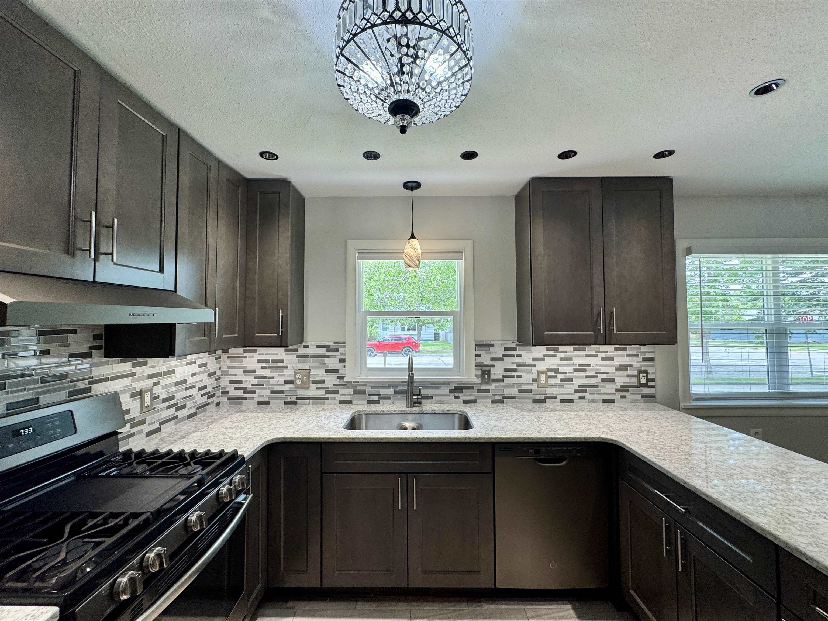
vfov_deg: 85.7
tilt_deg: +1.6
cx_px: 414
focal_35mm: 14
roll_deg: -0.1
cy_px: 310
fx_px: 335
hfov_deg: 102.1
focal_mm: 2.22
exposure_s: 1/120
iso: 80
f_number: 2.2
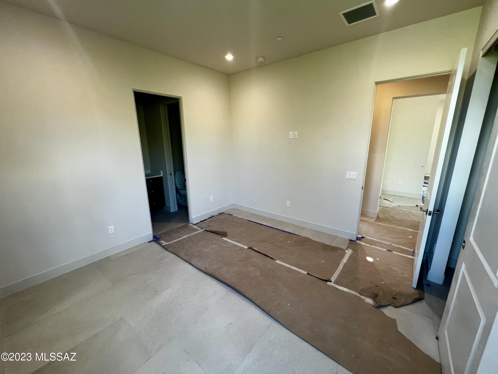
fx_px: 187
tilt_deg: -13.0
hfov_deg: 106.2
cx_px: 249
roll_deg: +0.8
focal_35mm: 13
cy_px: 187
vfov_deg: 89.9
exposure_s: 1/120
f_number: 1.8
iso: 250
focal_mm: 1.57
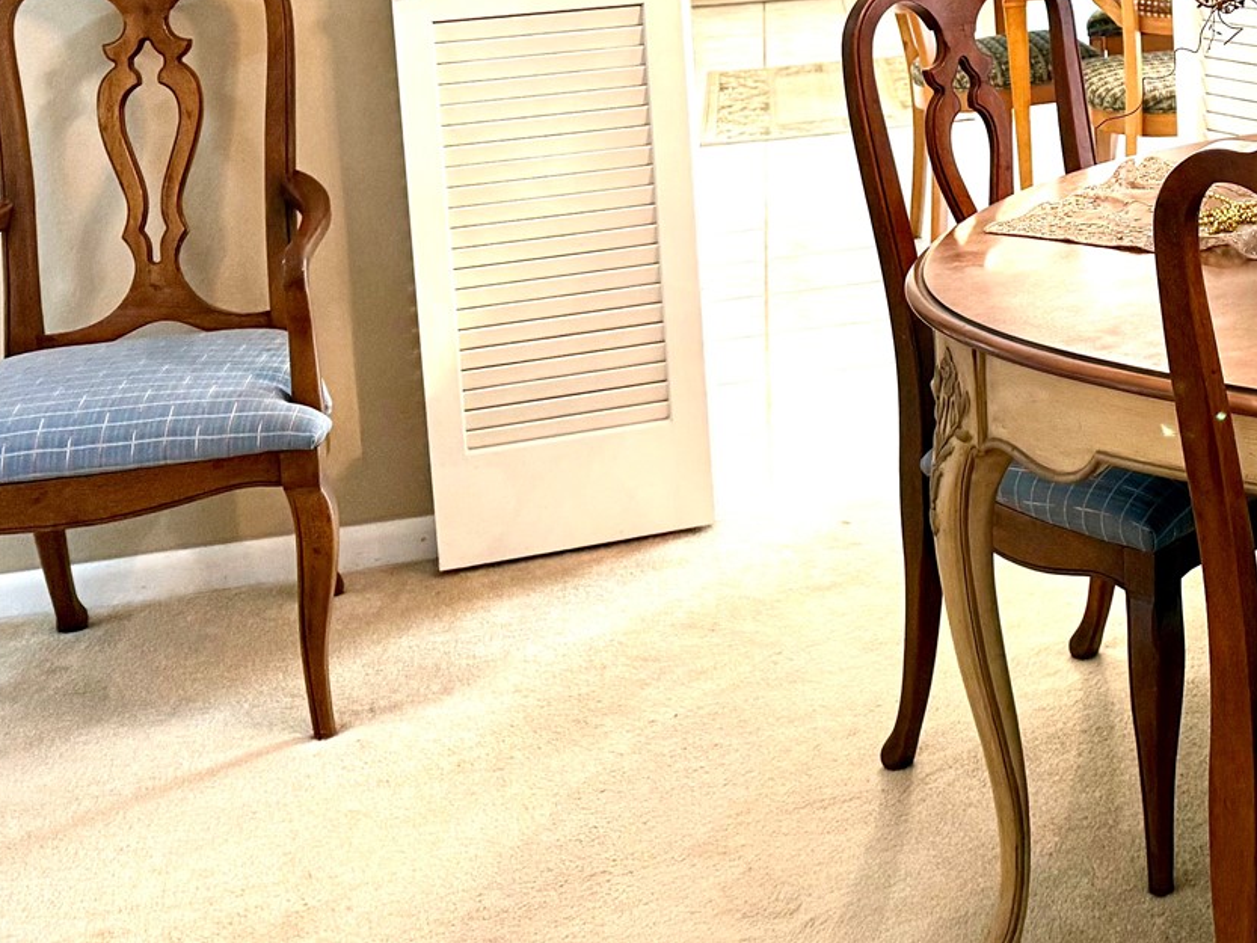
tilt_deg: -5.7
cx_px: 1474
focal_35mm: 59
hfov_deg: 28.7
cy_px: -83
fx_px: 2143
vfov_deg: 23.4
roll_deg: +1.7
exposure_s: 1/60
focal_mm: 6.76
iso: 200
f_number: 1.78
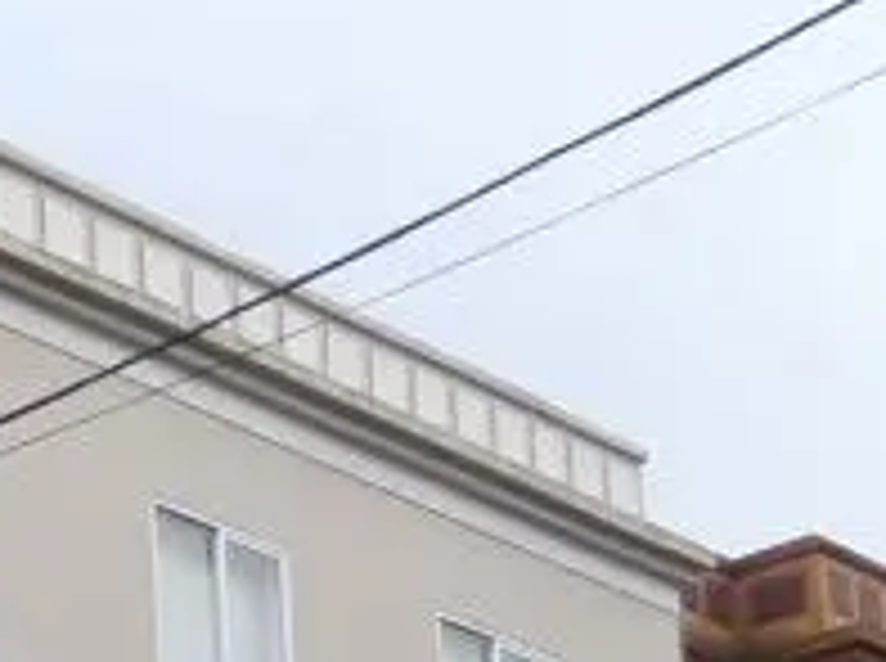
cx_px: -657
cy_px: 1171
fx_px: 3194
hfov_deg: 14.2
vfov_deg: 11.1
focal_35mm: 125
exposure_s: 1/90
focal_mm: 4
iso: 80
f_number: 3.2
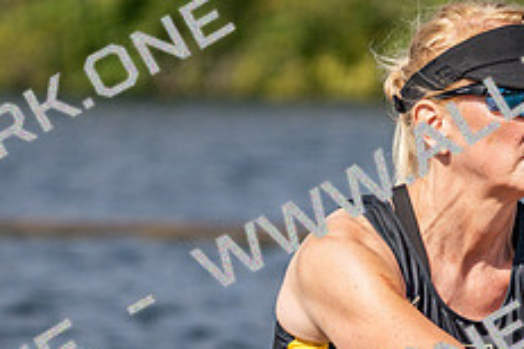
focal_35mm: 560
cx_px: 472
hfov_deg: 3.7
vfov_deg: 2.5
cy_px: 293
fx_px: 8150
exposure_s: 1/1600
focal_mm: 223
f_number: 5.6
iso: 160
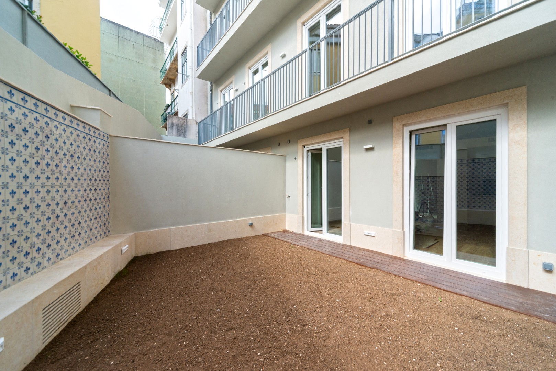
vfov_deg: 81.3
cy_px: 186
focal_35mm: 14
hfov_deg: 104.2
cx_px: 278
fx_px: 216
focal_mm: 14
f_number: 8
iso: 320
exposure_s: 1/200
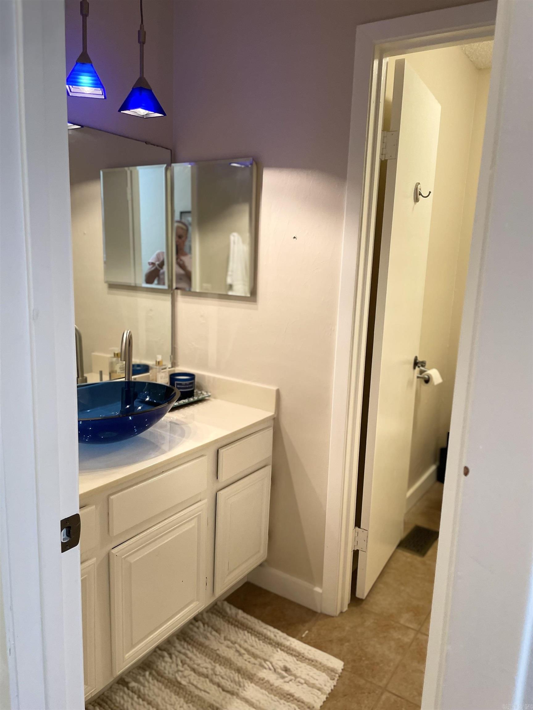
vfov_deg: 67.3
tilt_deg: -8.5
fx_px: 534
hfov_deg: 53.1
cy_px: 355
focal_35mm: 26
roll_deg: -0.7
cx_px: 266
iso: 160
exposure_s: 1/60
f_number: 1.6
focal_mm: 4.2
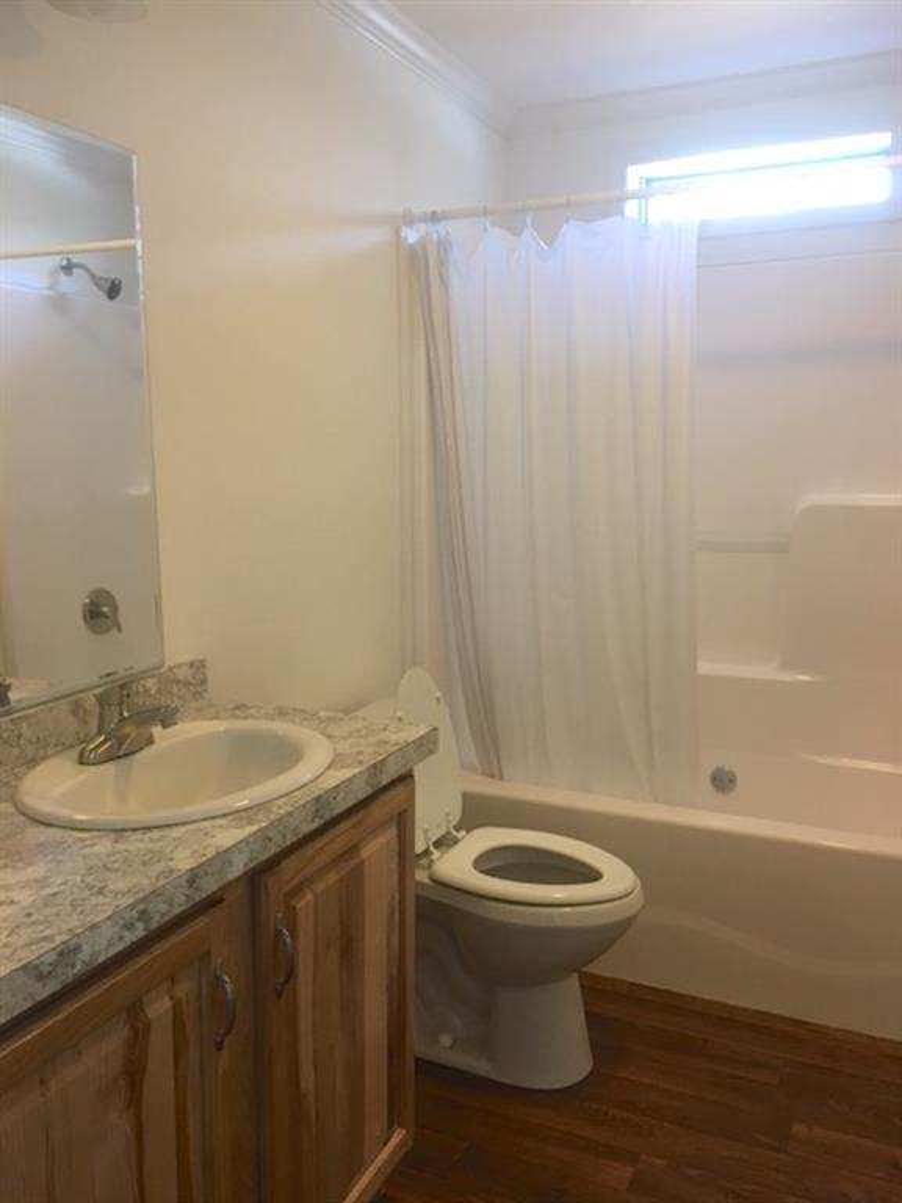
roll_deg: +0.6
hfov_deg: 48.2
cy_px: 602
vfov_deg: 61.7
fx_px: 1008
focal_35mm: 29
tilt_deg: -9.2
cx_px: 451
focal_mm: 4.15
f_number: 2.2
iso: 80
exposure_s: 1/30
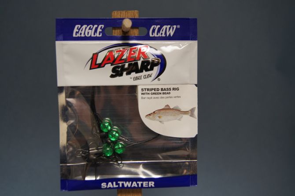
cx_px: 148
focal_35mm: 39
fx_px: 319
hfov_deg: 49.6
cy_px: 98
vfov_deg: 34.2
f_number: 4
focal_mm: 26
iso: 400
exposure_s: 1/40
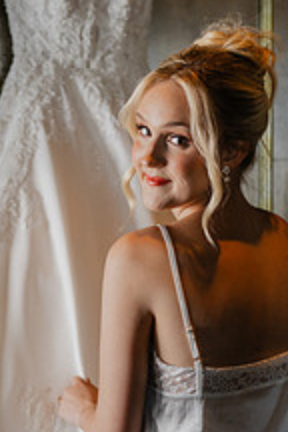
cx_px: 60
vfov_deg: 19.5
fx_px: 1248
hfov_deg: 13.1
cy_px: 316
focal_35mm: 104
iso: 320
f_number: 2.8
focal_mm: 50
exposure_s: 1/125
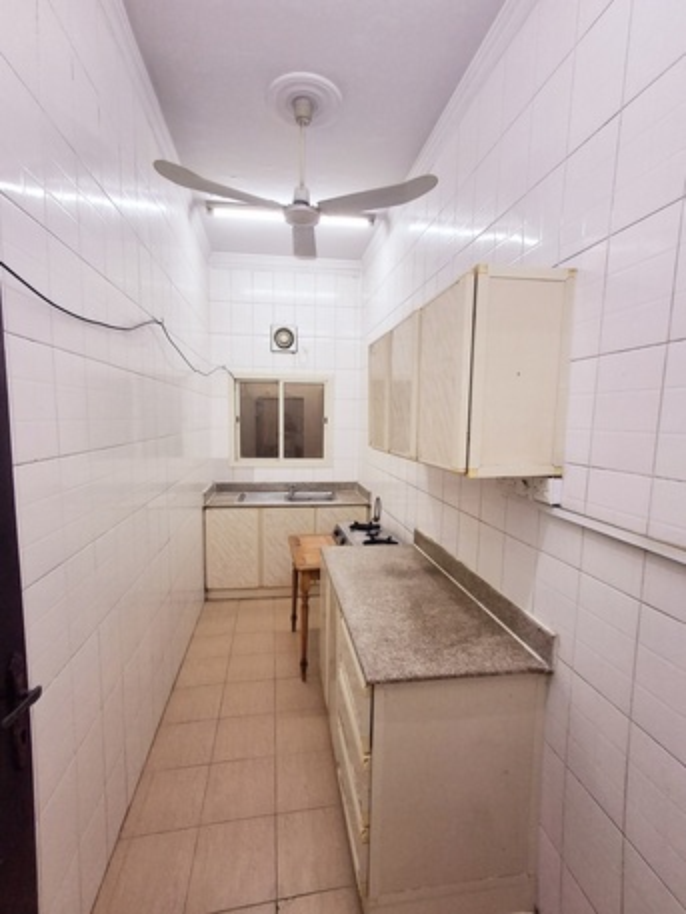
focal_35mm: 16
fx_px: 423
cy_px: 457
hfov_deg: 78.1
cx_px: 343
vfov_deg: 94.5
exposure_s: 1/50
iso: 160
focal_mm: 1.64
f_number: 2.2
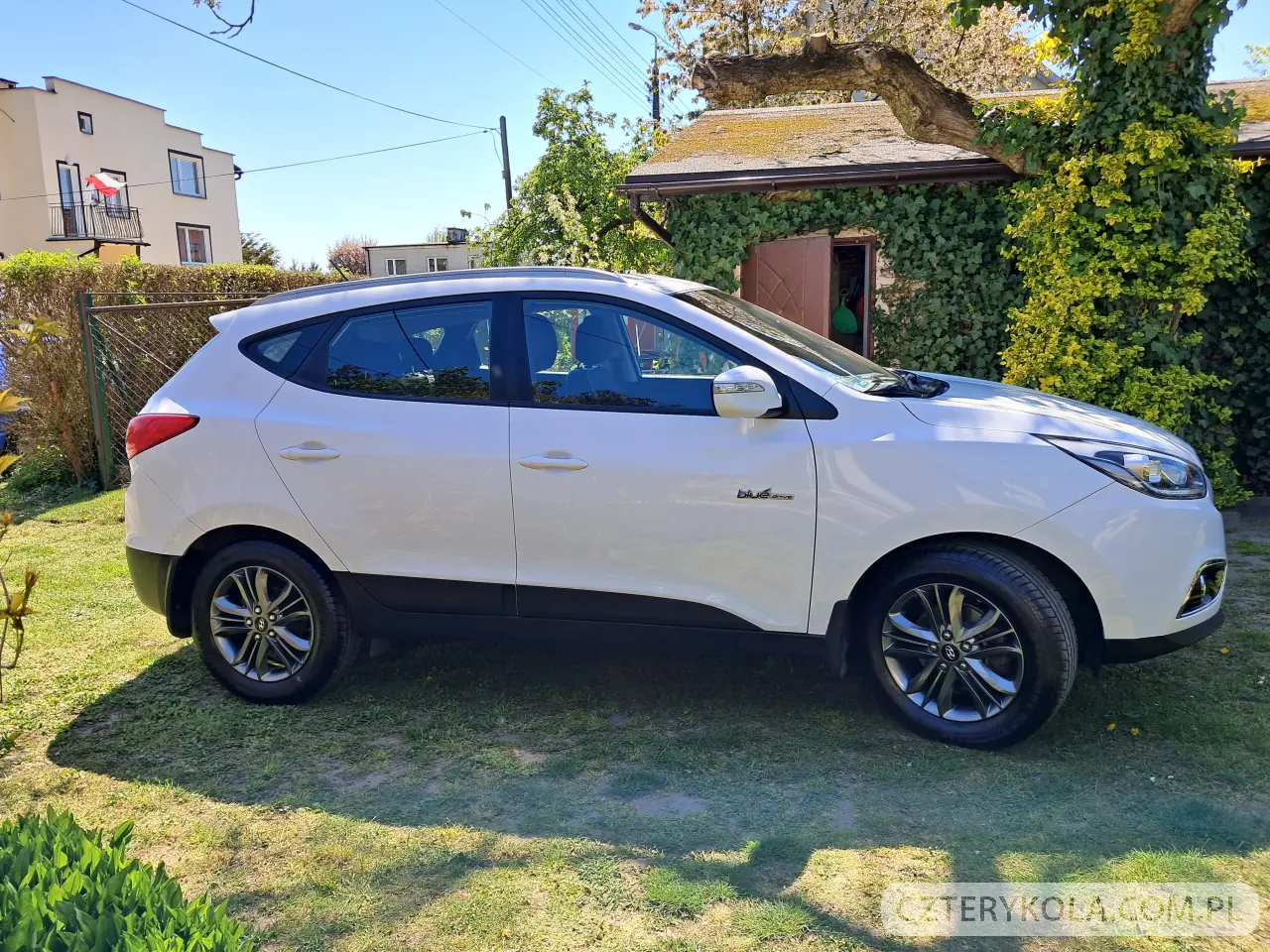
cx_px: 635
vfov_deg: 51.4
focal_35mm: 27
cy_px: 476
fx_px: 991
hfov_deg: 65.3
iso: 50
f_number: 1.8
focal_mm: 4
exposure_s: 1/321
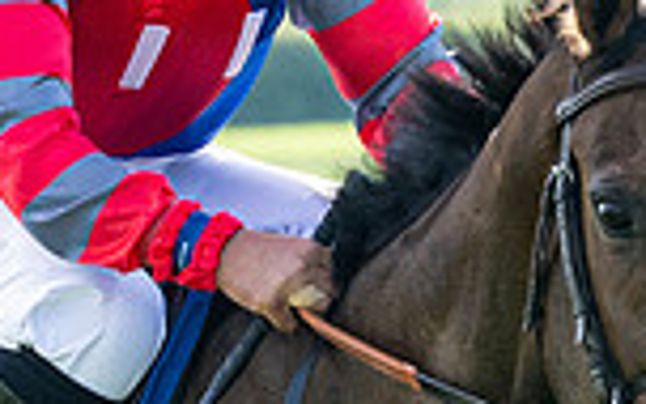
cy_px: 46
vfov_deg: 1.3
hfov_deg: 2.0
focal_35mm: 1049
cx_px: 29
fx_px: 18468
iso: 400
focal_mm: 115
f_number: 5
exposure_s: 1/1250
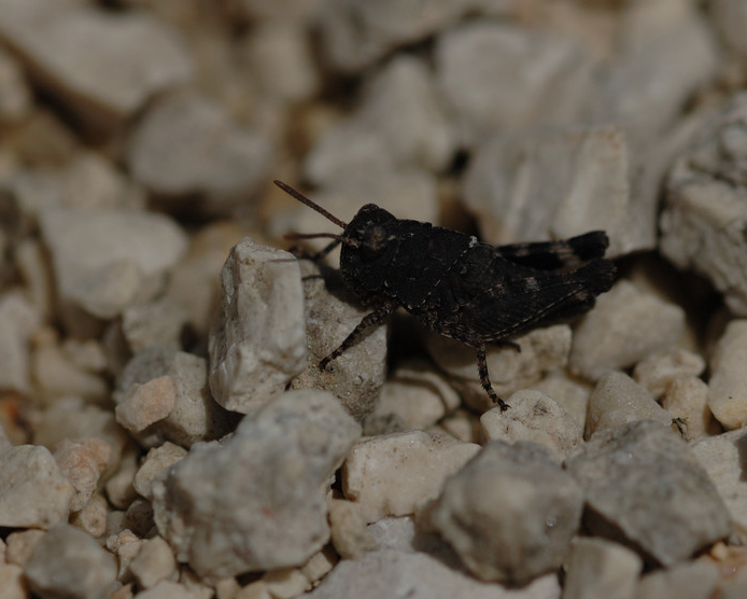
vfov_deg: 7.6
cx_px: 447
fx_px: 4527
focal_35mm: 205
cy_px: 277
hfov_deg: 9.4
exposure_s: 1/3200
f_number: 10
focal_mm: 105
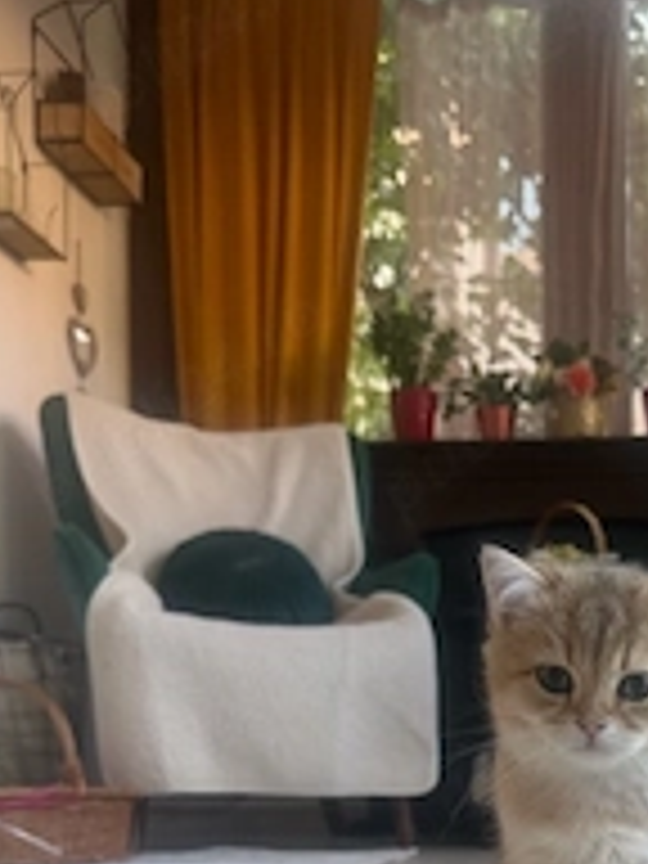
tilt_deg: -0.9
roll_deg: +0.4
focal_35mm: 50
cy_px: 810
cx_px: 616
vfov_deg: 35.5
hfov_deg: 27.7
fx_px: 1248
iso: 200
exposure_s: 1/99
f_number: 1.78
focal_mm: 6.76
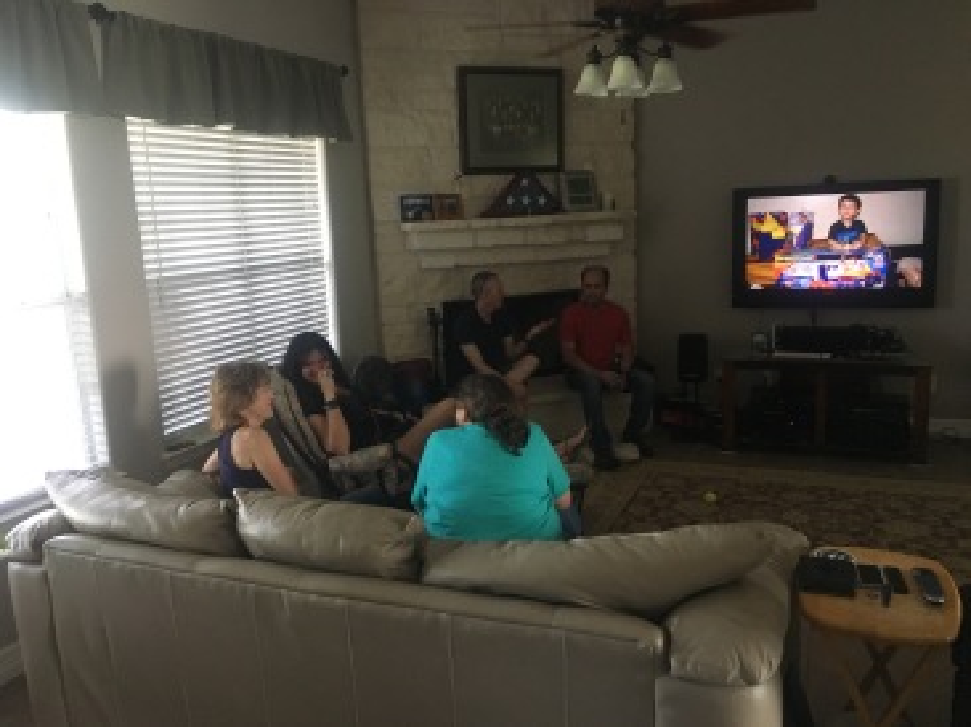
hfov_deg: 61.7
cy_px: 364
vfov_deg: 48.2
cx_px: 486
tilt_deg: -11.3
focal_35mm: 29
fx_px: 813
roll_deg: +3.1
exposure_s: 1/30
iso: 200
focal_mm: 4.15
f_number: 2.2
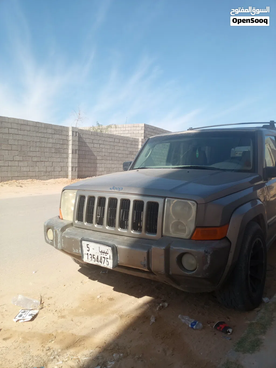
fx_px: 276
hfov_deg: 53.1
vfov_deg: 67.3
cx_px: 138
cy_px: 184
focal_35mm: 26
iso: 101
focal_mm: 3.64
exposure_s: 1/1389
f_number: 1.85
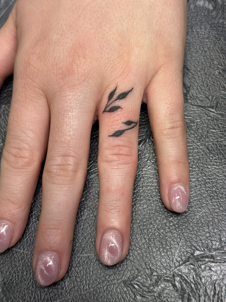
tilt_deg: -66.3
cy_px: 151
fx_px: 418
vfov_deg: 39.7
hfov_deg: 30.3
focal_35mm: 48
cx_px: 113
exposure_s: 1/466
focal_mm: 6.76
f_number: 1.78
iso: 64
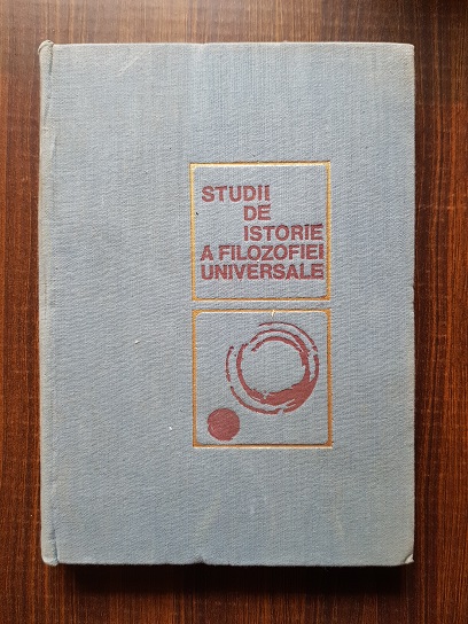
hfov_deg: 53.1
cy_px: 312
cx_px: 234
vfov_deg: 67.3
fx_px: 469
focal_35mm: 26
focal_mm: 4.3
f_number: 1.7
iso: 200
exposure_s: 1/26
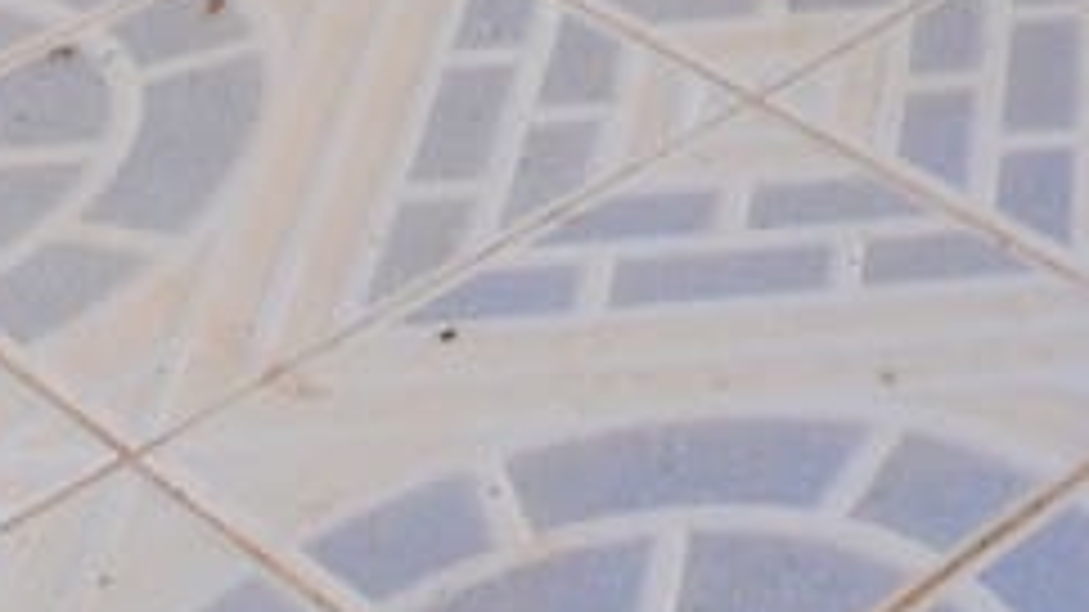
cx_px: 1750
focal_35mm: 117
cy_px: -1894
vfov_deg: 7.3
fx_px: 3378
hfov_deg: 16.3
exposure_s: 1/500
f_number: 8
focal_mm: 10
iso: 200
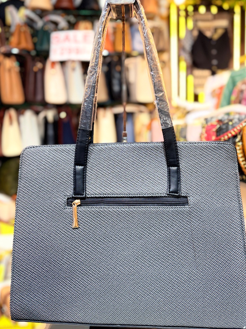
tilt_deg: -6.6
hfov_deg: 51.3
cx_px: 129
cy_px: 153
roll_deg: +1.2
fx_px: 256
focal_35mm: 27
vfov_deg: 65.3
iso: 200
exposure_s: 1/100
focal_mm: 6.76
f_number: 1.78
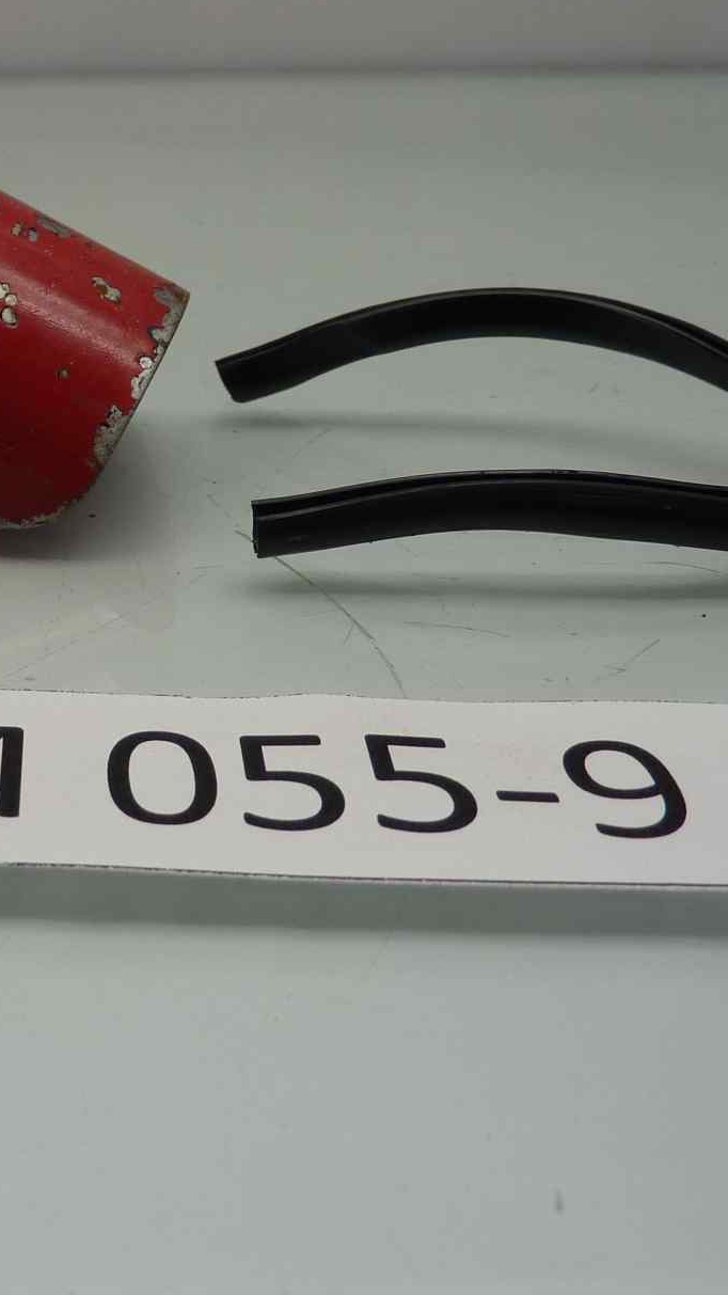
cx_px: -32
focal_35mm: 46
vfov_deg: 44.2
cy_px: 484
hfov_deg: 24.5
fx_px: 1579
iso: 80
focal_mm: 4.1
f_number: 3.3
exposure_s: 1/30
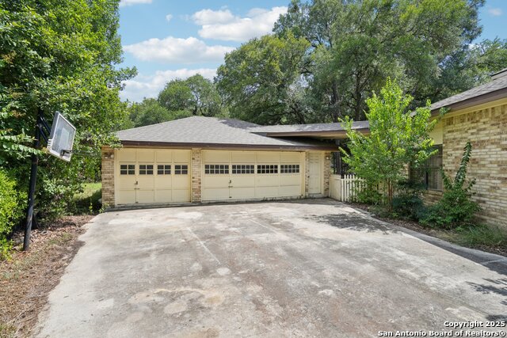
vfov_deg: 73.8
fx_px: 225
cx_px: 254
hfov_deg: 96.7
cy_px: 169
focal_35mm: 16
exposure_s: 1/350
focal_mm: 16
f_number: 8
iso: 200
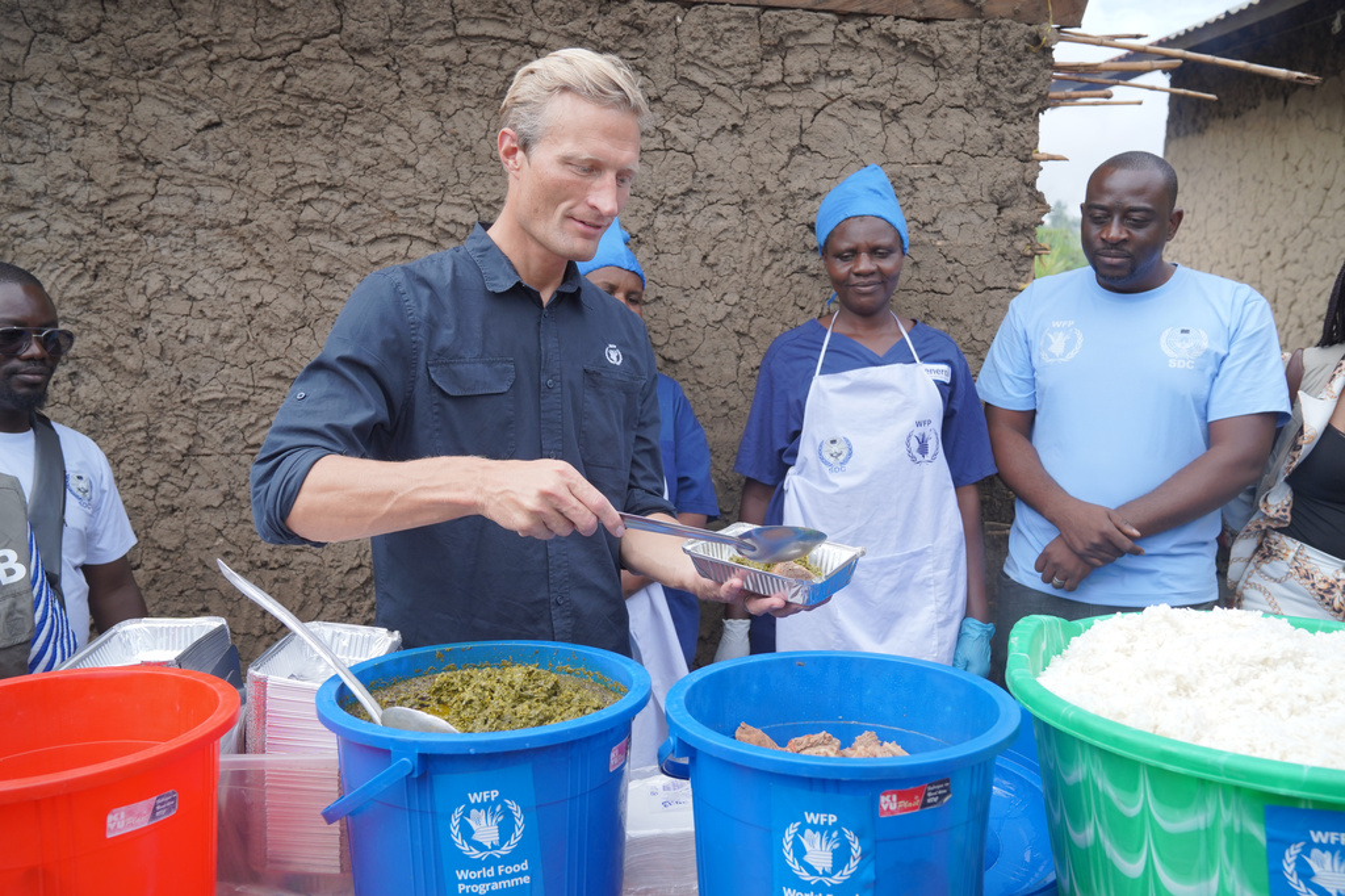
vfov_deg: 43.6
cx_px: 672
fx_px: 1120
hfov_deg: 61.9
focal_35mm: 30
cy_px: 448
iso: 500
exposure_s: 1/800
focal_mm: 30
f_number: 5
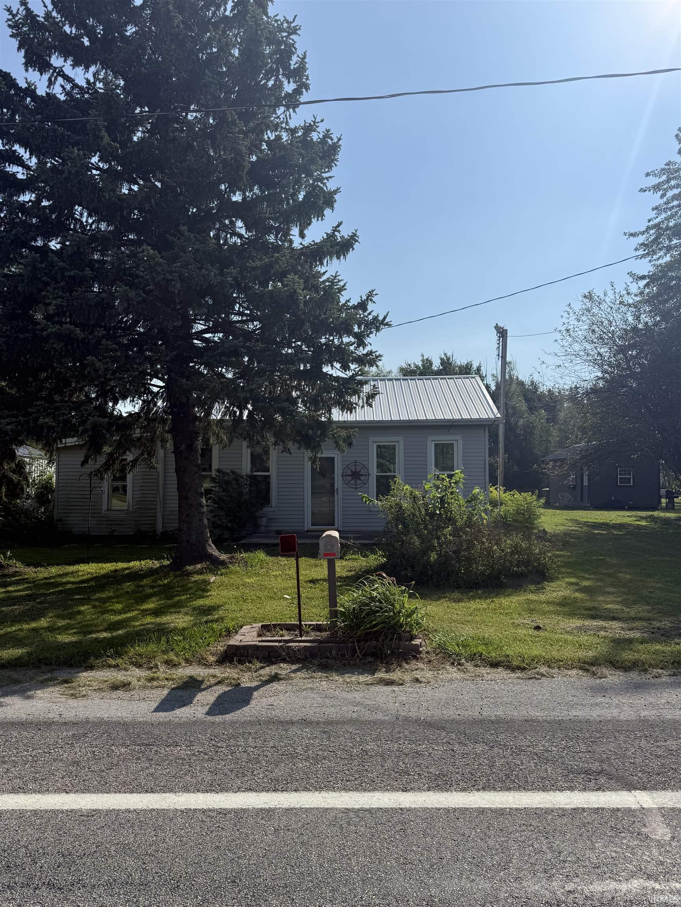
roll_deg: -0.9
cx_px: 340
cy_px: 454
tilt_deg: +2.2
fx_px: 630
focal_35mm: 24
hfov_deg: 56.8
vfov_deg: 71.6
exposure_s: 1/10309
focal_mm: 6.76
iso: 80
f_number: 1.78
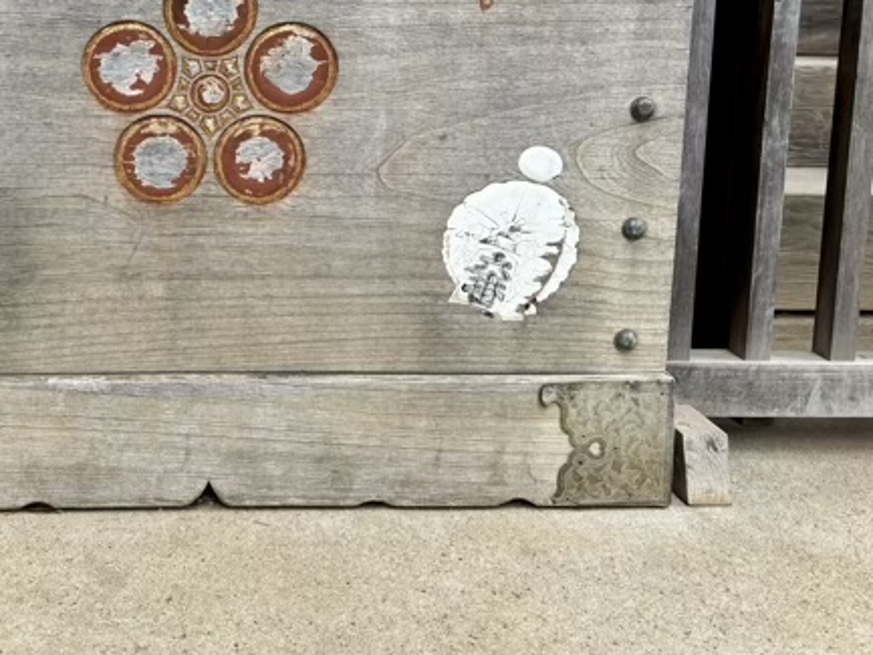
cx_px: 206
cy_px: 170
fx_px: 1060
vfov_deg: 33.7
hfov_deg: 43.2
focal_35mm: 42
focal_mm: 5.96
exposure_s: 1/183
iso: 40
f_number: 1.6
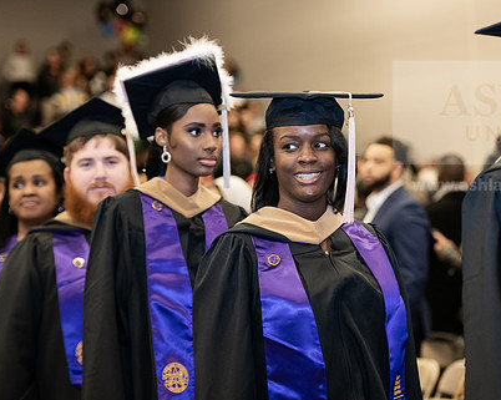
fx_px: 1808
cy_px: 211
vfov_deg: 12.6
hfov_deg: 15.7
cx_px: 355
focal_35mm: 122
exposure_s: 1/200
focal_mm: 90
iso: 2000
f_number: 3.2
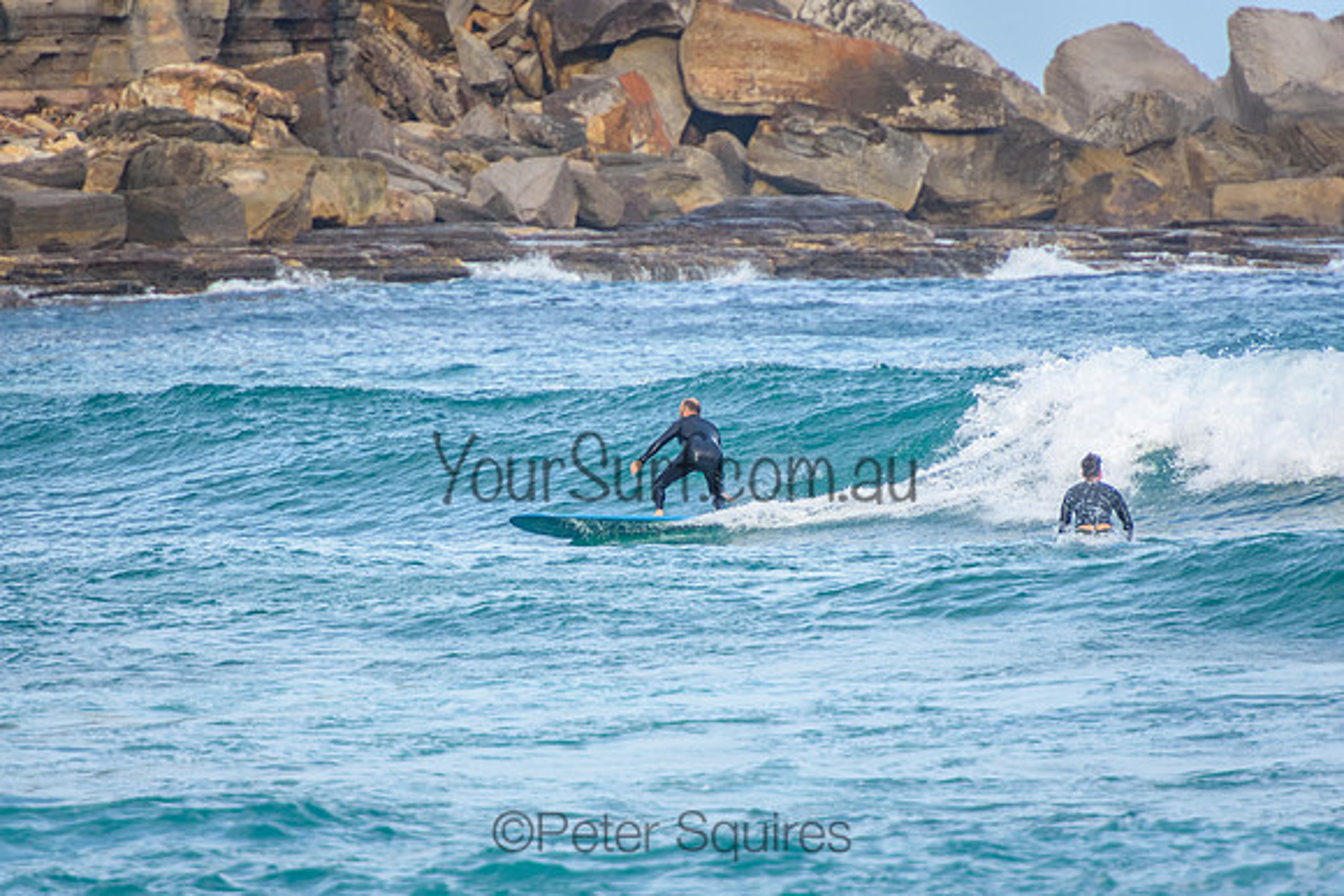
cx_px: 672
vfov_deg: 2.3
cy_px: 448
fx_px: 22404
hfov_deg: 3.4
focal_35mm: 600
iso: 500
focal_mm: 400
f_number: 5.6
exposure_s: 1/1000
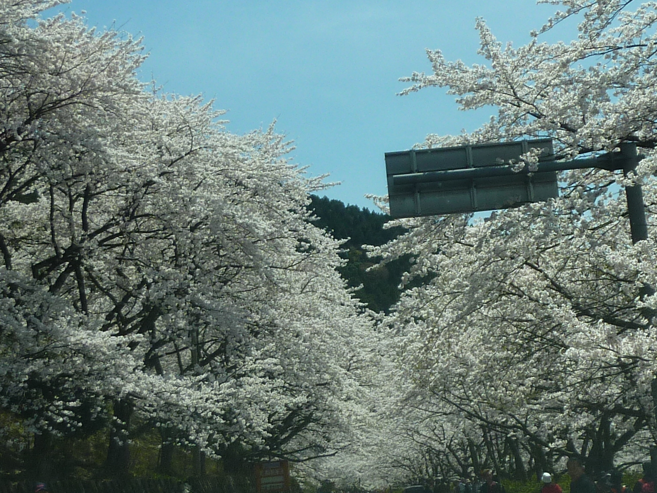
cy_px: 242
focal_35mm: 69
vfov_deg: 21.3
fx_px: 1309
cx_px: 328
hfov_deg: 28.2
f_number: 5
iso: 80
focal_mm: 4.7
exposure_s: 1/640
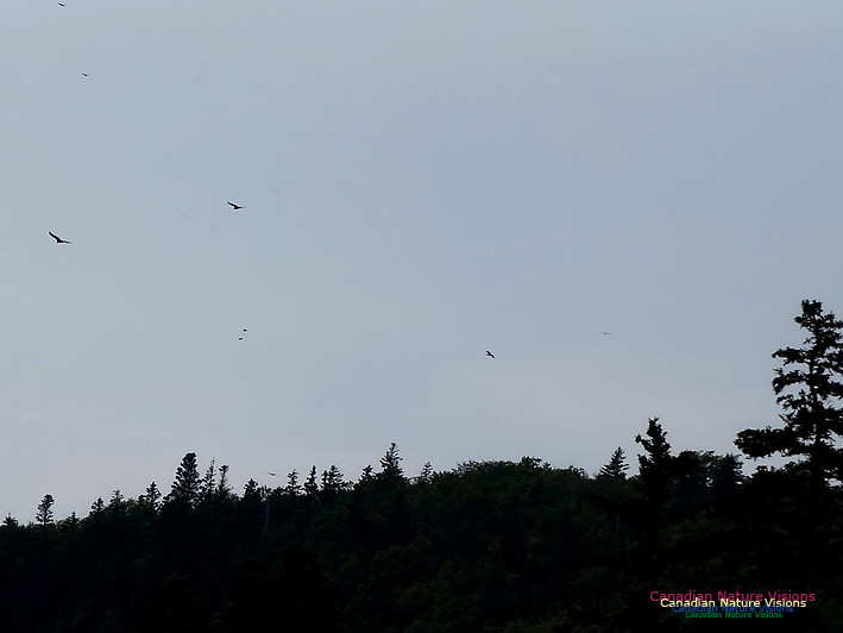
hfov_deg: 5.8
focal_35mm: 342
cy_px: 316
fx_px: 8330
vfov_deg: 4.3
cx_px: 372
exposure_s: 1/2000
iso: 800
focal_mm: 210
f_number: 14
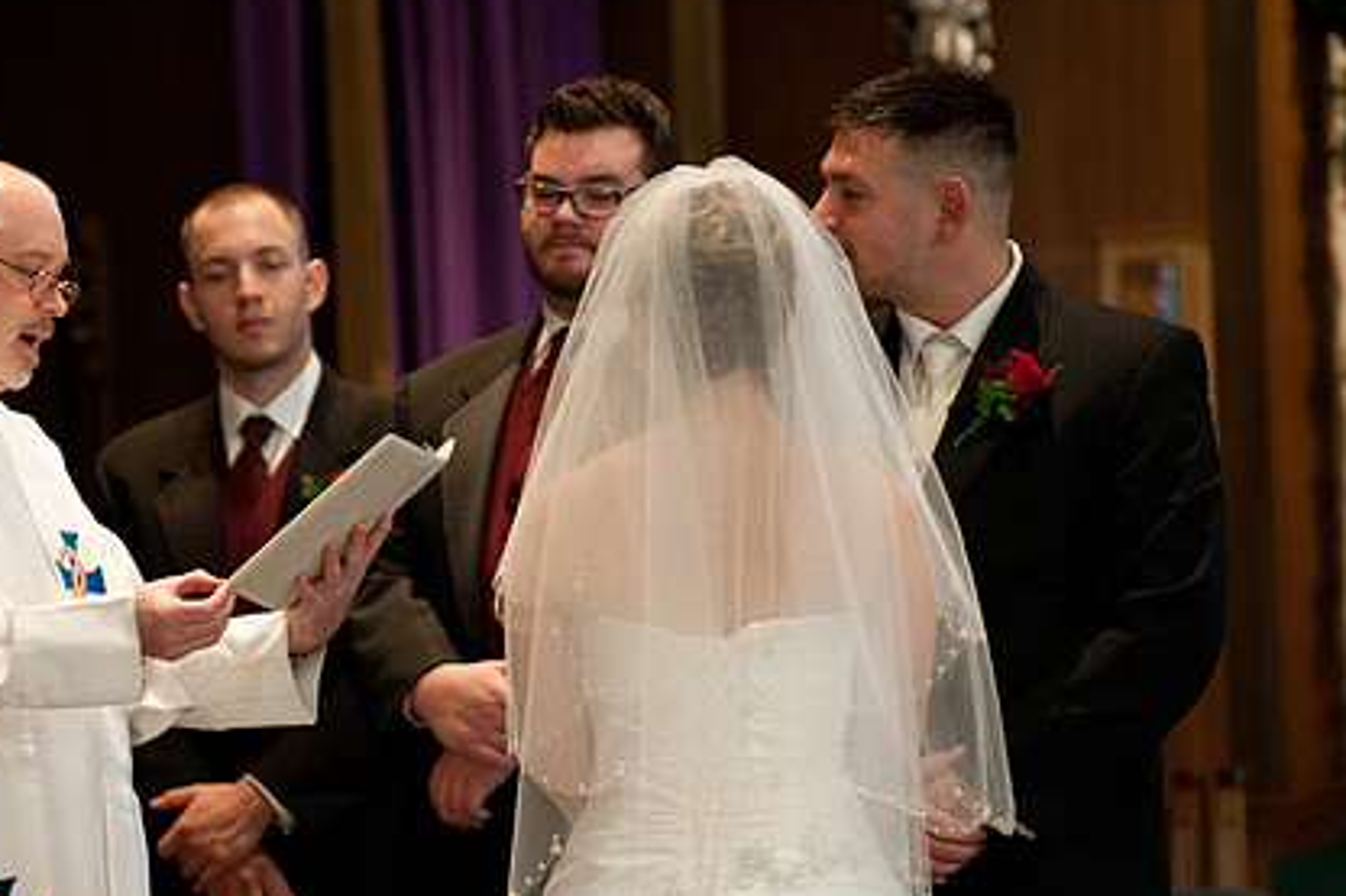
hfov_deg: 8.2
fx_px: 9380
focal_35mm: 251
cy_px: 527
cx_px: 424
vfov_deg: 5.5
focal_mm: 180
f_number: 5
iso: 3200
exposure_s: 1/60
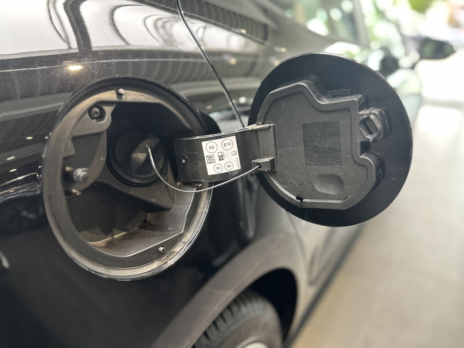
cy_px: 174
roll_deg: -1.2
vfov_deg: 56.8
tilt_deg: -22.2
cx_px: 232
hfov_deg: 71.6
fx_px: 322
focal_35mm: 24
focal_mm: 6.86
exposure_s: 1/50
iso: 160
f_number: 1.78
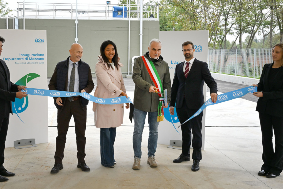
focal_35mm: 40
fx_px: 312
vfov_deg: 33.7
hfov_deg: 48.7
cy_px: 81
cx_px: 123
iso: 400
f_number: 10
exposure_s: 1/125
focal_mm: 31.5
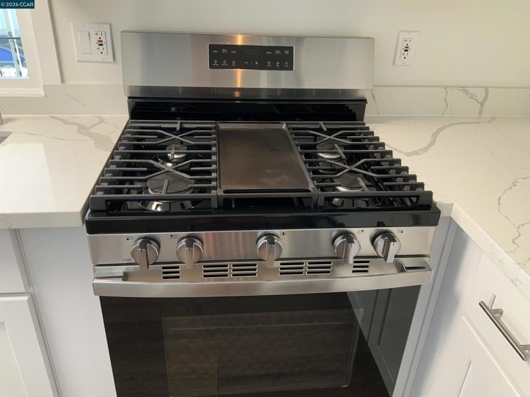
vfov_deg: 48.2
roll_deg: -2.4
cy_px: 198
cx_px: 265
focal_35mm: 29
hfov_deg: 61.7
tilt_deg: -28.8
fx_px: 444
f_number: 1.8
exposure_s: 1/60
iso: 100
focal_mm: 3
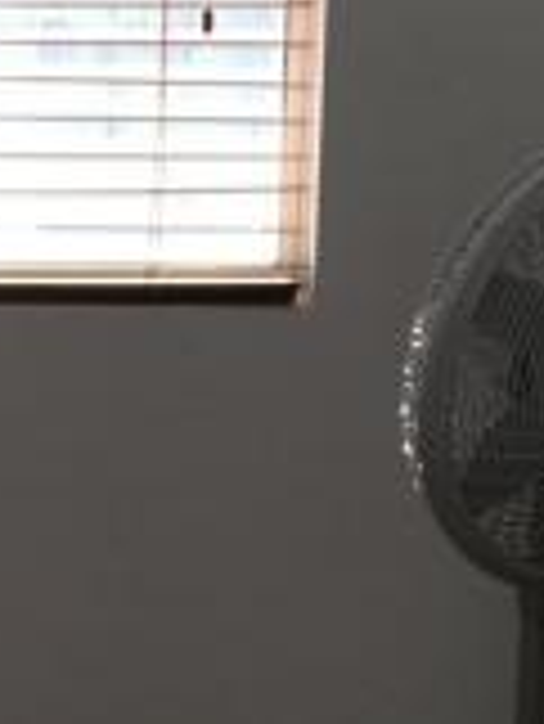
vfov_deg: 14.1
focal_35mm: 138
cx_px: -72
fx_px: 2888
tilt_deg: -16.6
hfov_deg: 10.6
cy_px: 715
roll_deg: -0.2
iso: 25
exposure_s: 1/100
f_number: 2.2
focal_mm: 4.15
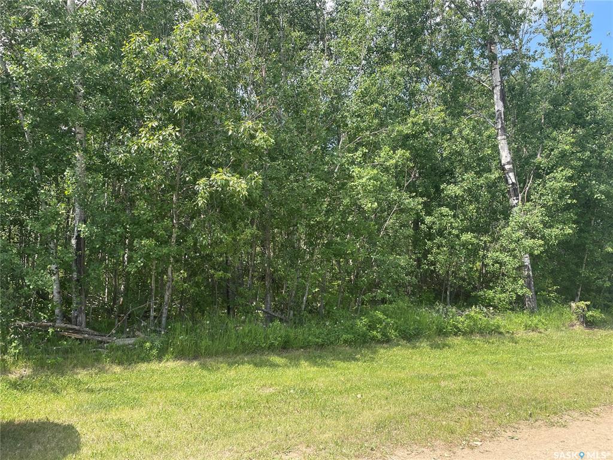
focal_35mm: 26
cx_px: 306
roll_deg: -0.7
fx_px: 460
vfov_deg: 53.1
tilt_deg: +4.9
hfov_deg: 67.3
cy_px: 230
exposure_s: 1/1135
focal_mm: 4.2
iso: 32
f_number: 1.6
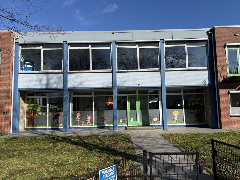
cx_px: 120
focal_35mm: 24
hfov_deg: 71.6
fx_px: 166
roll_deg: +1.1
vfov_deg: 56.8
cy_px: 90
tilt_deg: +5.8
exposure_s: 1/4673
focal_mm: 6.76
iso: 80
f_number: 1.78
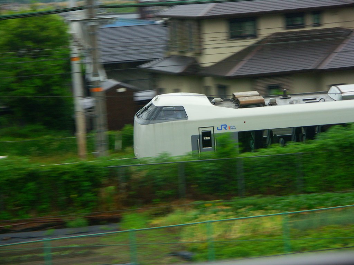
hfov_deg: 13.3
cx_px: 177
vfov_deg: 10.0
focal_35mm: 148
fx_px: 1514
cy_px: 132
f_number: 3.2
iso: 100
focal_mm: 37.85
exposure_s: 1/100
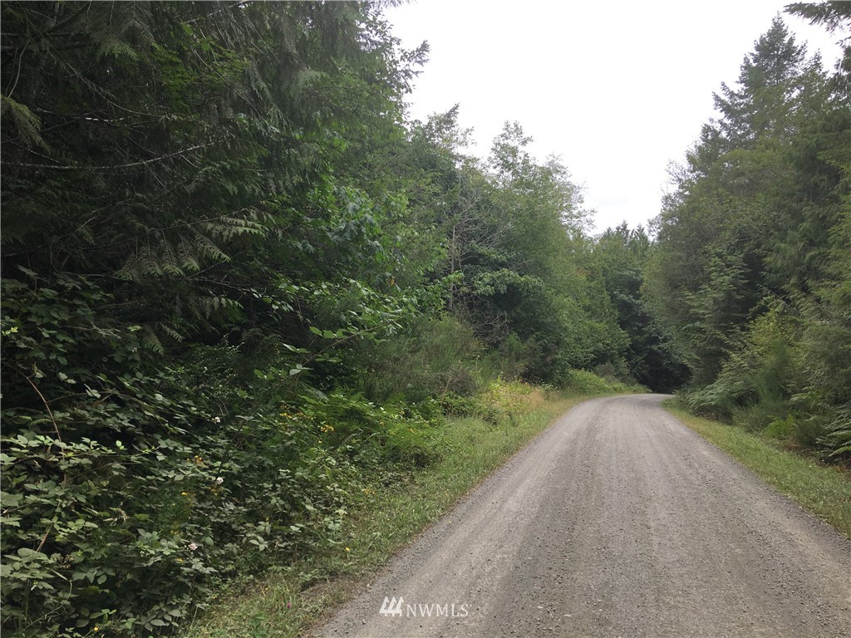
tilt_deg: +2.7
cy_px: 319
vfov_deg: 48.2
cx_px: 426
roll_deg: +0.0
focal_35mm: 29
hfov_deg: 61.7
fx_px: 713
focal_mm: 4.15
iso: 25
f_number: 2.2
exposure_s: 1/425
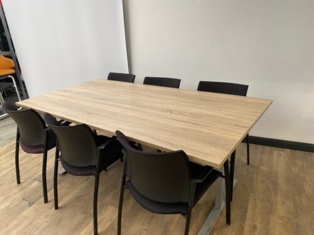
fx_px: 236
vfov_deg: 53.1
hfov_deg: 67.3
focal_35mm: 26
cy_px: 118
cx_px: 157
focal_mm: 4.25
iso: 80
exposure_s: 1/50
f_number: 1.8
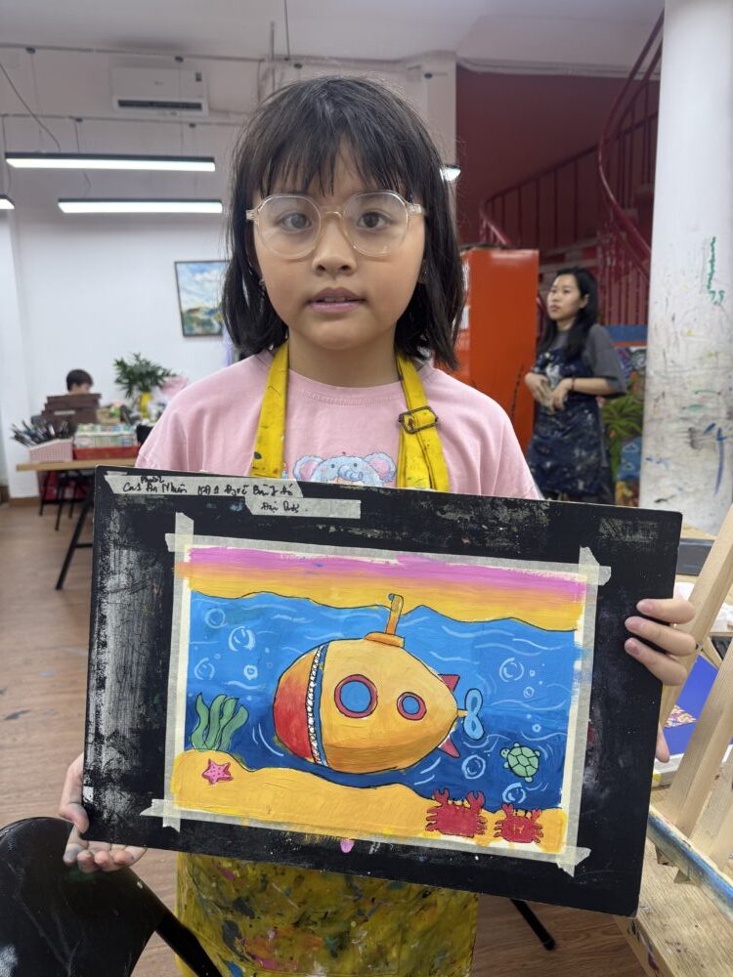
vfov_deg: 71.6
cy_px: 488
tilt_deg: -10.6
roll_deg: +0.6
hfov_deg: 56.8
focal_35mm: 24
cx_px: 366
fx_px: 678
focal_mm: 6.76
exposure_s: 1/100
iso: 64
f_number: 1.78
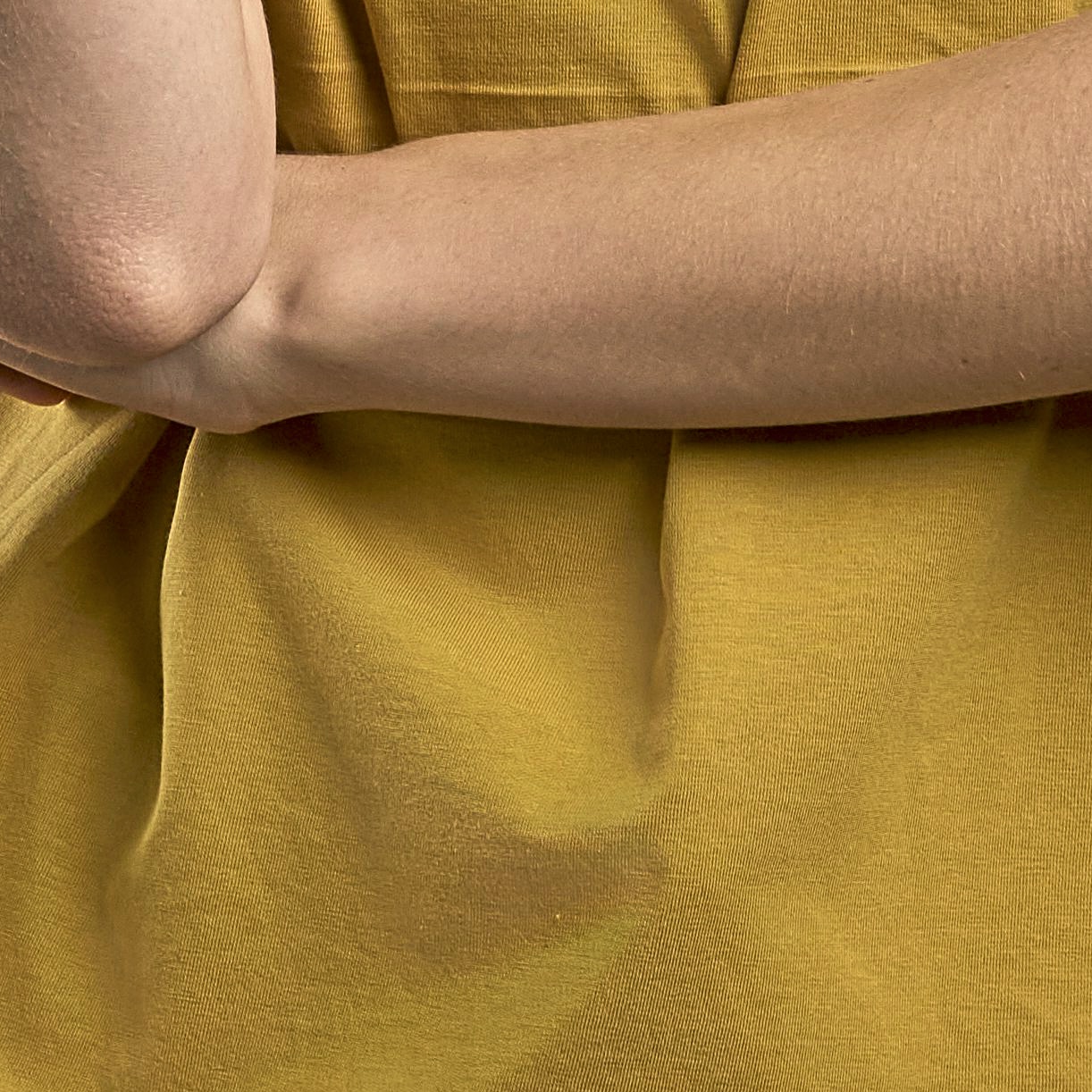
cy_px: -1208
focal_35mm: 323
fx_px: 11528
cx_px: 515
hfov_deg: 5.4
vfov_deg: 5.3
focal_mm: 50
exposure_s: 1/160
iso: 320
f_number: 9
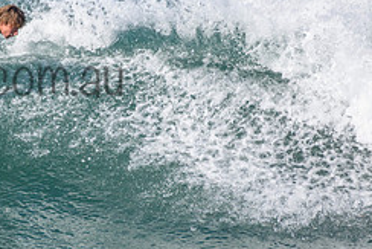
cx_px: -38
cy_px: 60
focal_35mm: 1786
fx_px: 18466
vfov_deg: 0.8
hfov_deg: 1.2
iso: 720
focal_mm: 500
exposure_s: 1/4000
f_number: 5.6
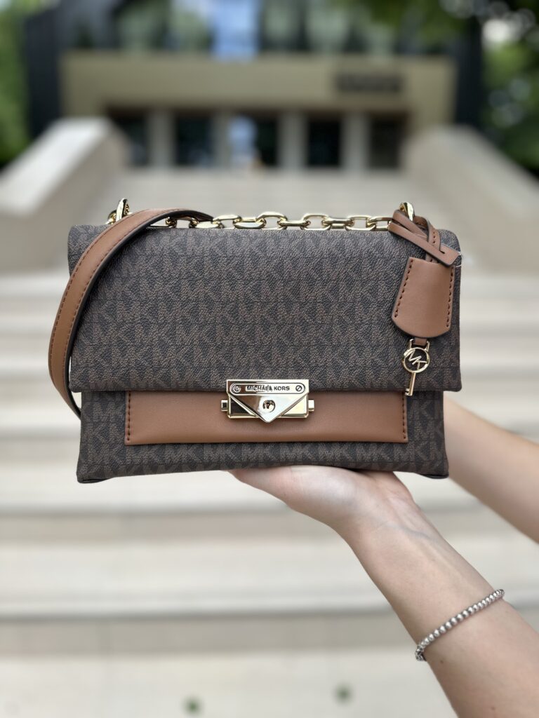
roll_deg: -0.6
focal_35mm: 24
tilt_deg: -10.6
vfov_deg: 71.6
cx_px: 270
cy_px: 359
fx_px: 498
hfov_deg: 56.8
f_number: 1.78
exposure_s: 1/980
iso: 80
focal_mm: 6.86
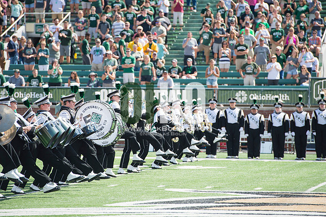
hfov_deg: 10.3
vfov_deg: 6.9
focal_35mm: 200
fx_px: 1810
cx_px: 163
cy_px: 108
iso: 200
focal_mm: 200
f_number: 4.5
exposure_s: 1/1000
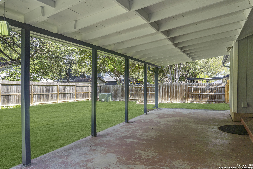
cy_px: 84
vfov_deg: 53.1
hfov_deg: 73.7
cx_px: 126
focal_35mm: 24
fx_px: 169
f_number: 8
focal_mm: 16
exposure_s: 1/400
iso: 200
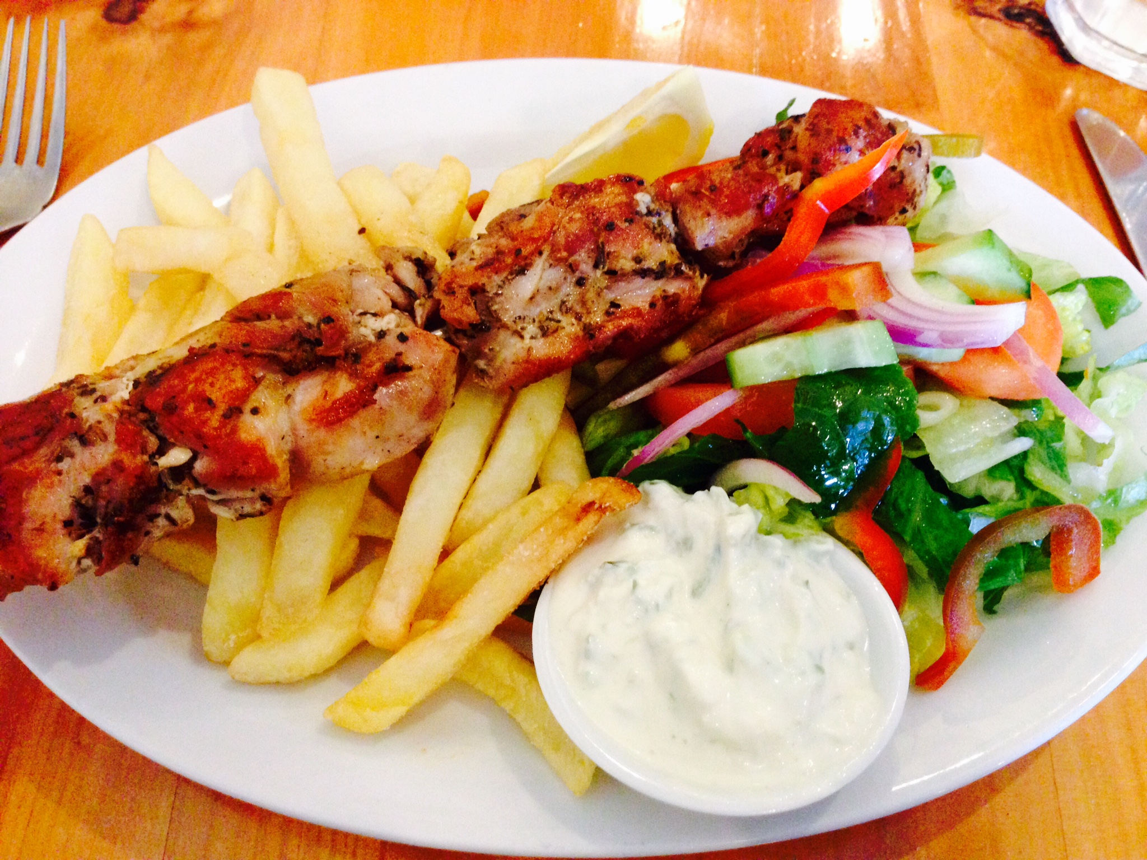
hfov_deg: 55.4
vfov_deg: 42.9
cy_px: 430
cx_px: 574
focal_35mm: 33
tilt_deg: -62.7
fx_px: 1093
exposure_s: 1/17
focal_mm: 4.12
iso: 400
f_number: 2.4
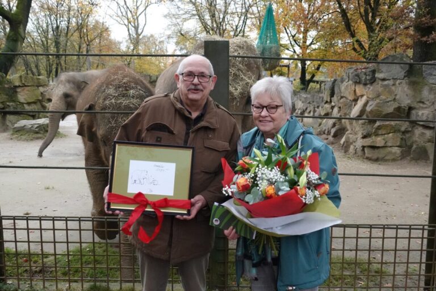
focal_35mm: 35
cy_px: 146
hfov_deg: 54.4
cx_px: 218
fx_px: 424
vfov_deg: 37.9
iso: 2500
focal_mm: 12.96
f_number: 3.2
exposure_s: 1/2000
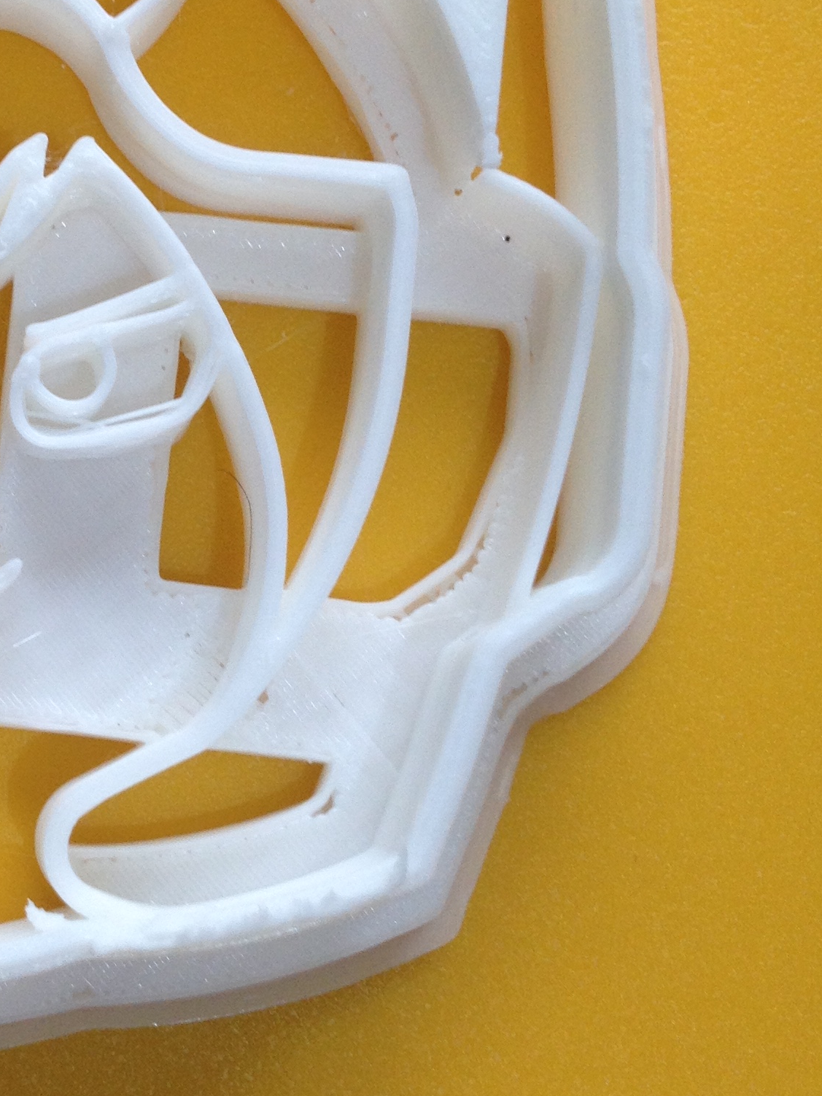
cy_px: 465
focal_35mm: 76
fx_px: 2407
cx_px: -27
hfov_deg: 18.8
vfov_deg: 25.6
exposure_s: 1/120
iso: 64
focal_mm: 4.28
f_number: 2.4
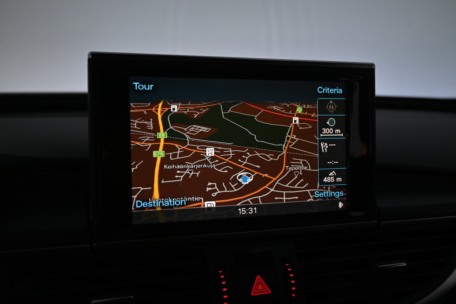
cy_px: 152
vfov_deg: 36.2
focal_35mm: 37
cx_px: 228
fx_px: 465
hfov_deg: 52.2
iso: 500
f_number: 4.2
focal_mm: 24.5
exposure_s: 1/40
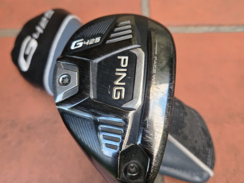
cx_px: 122
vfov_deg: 58.9
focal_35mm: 23
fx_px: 162
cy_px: 92
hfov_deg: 73.9
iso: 1000
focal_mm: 5.4
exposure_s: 1/120
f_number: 1.8
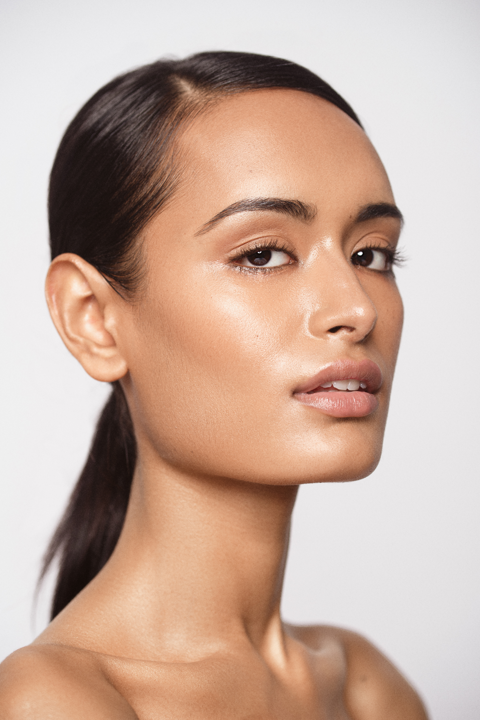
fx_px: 1798
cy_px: 360
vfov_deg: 22.6
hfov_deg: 15.2
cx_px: 240
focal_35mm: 90
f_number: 4
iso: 100
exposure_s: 1/125
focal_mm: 90
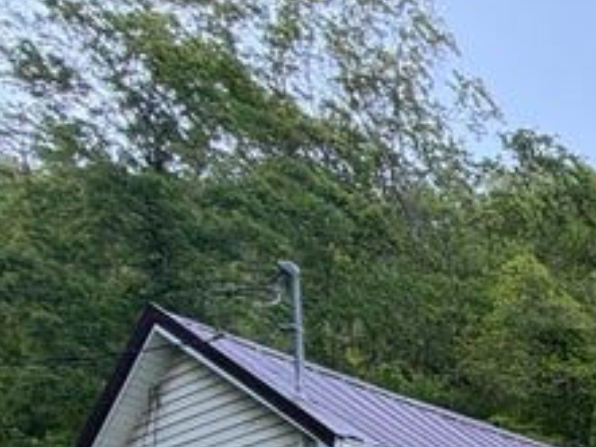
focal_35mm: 54
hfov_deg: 23.1
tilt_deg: +0.9
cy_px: 778
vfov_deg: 20.3
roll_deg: +2.5
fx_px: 930
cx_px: 1021
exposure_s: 1/121
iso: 100
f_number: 2.2
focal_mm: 2.22
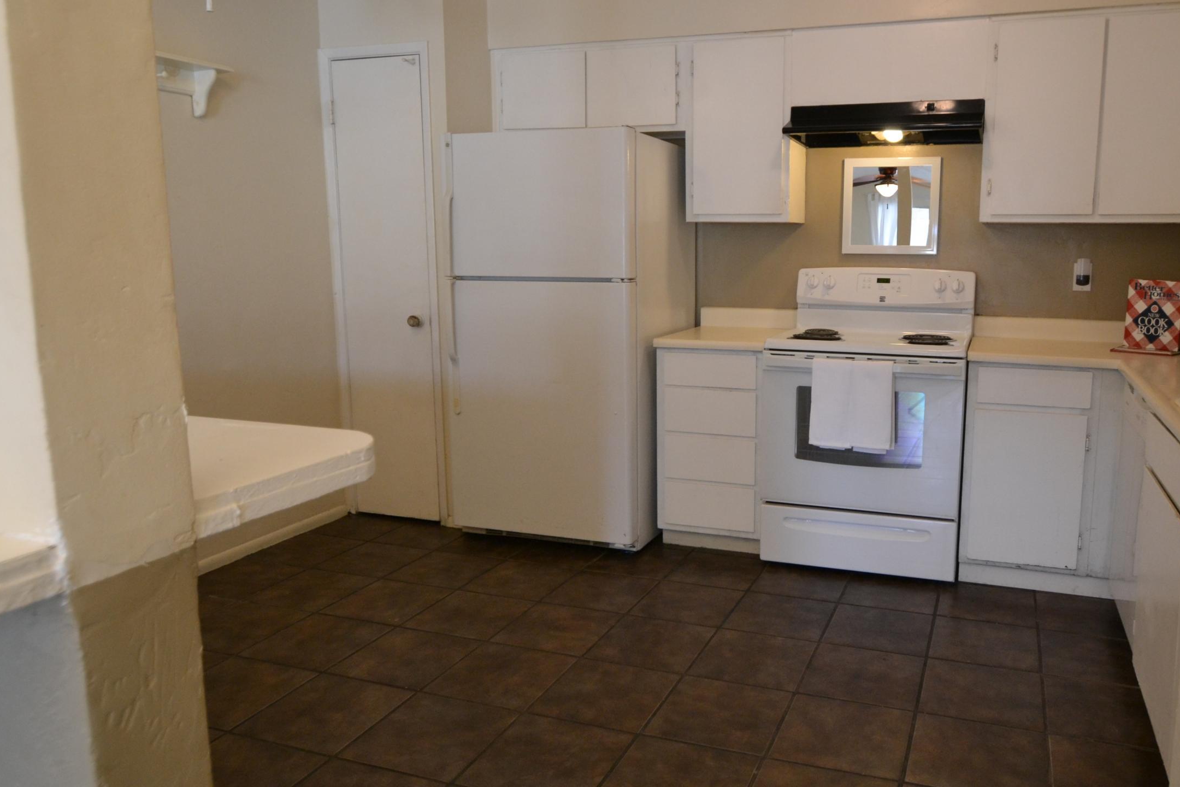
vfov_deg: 51.3
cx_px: 747
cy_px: 372
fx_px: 819
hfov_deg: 70.2
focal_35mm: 25
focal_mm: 12
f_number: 3.8
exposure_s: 1/60
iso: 720
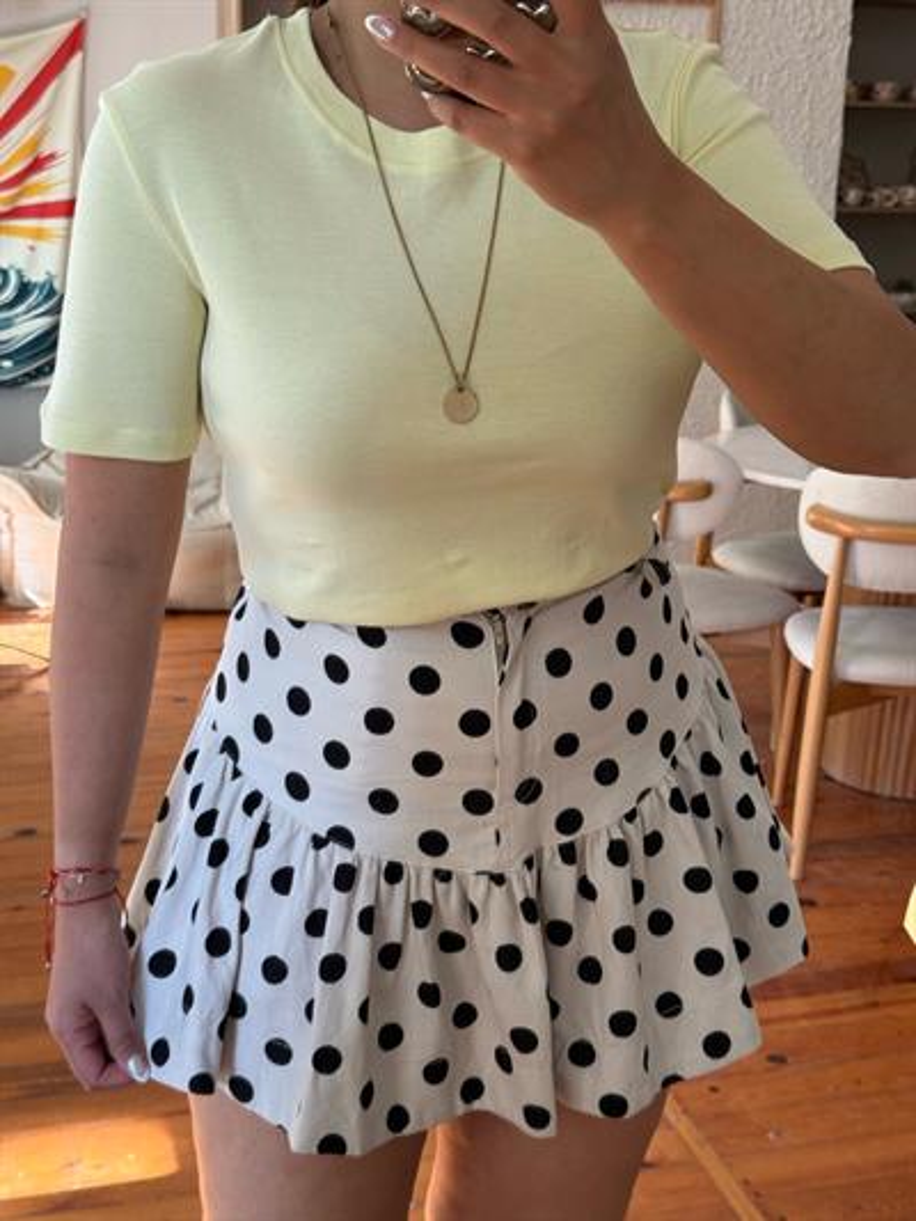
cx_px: 458
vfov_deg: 39.6
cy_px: 610
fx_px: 1693
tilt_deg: -33.0
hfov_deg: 30.3
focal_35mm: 48
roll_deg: -1.8
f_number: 1.78
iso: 100
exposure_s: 1/100
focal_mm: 6.76
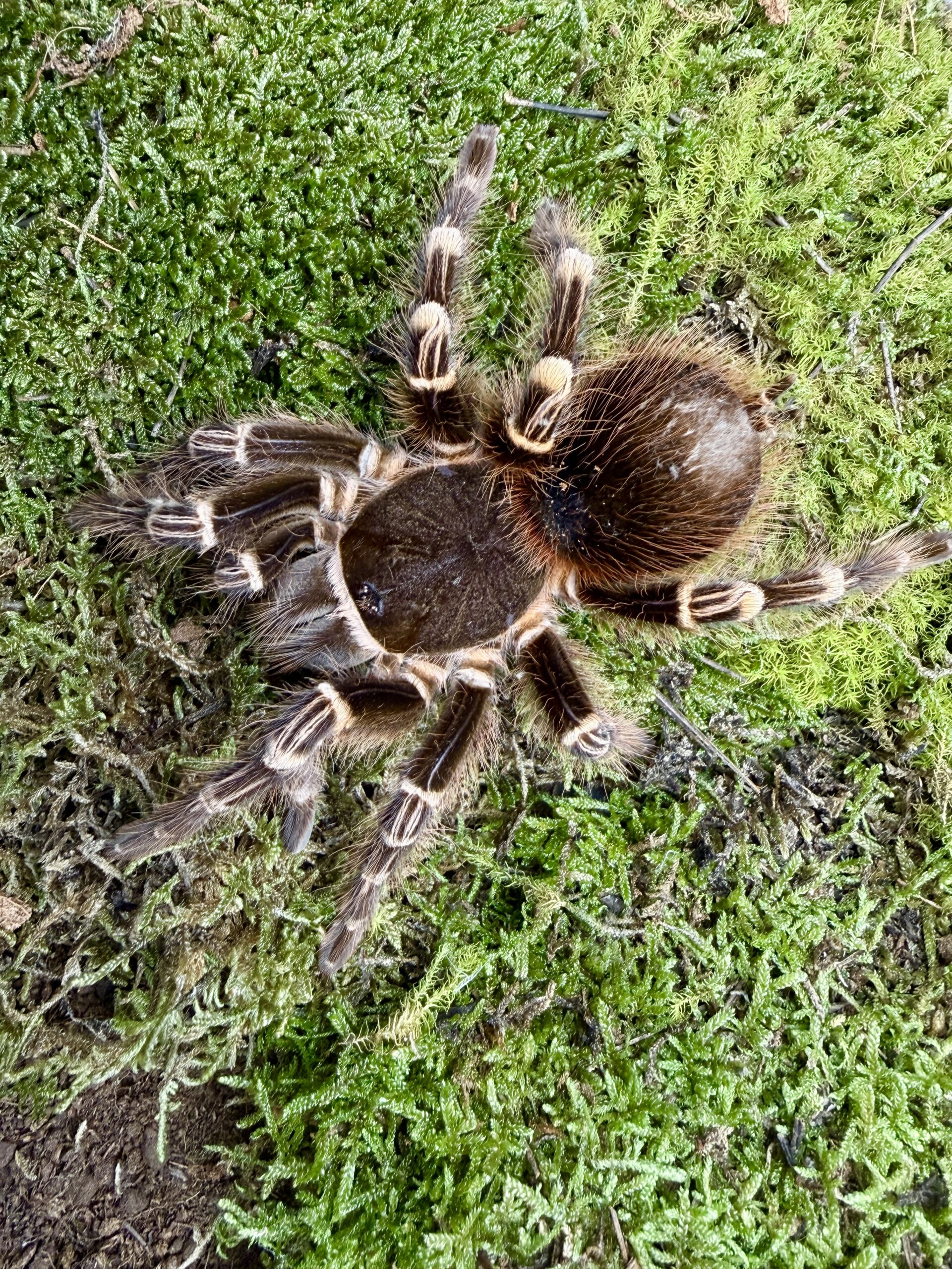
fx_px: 880
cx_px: 476
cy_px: 634
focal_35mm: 24
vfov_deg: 71.6
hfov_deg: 56.8
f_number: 2.2
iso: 250
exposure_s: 1/100
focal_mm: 2.22
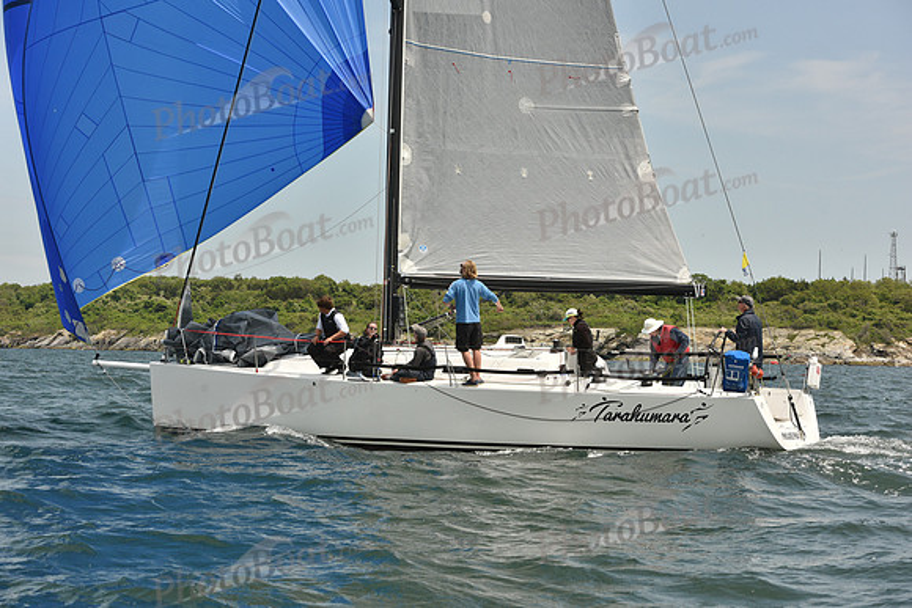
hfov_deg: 28.8
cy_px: 304
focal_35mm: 70
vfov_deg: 19.5
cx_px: 456
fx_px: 1774
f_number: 8
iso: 400
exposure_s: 1/1600
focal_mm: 70
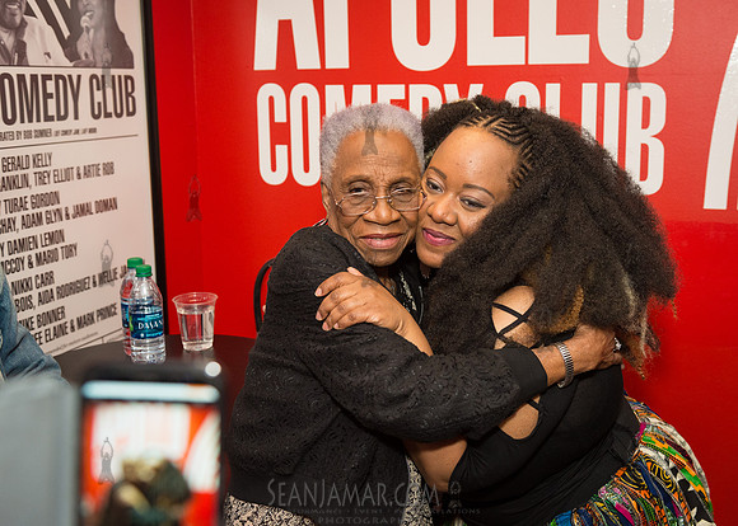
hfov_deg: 46.8
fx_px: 848
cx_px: 436
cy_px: 235
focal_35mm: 40
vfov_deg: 34.5
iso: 2000
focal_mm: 35
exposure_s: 1/500
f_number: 4
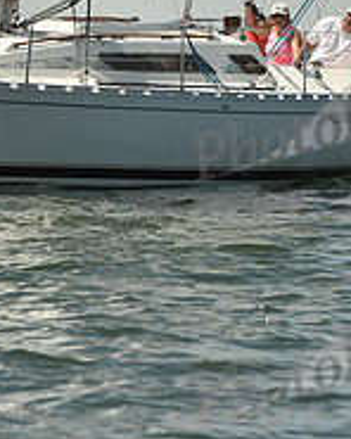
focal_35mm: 588
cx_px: 71
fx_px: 7635
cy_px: 30
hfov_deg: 2.6
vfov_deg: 3.3
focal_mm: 200
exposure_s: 1/1250
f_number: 9
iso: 320
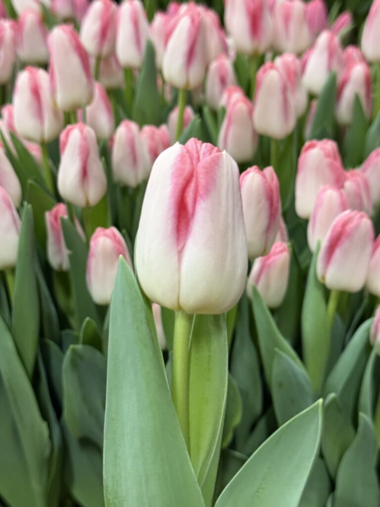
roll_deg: -1.7
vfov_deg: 39.7
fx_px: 703
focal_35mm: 48
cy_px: 254
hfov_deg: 30.3
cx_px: 190
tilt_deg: -29.0
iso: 250
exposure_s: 1/33
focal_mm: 6.76
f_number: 1.78
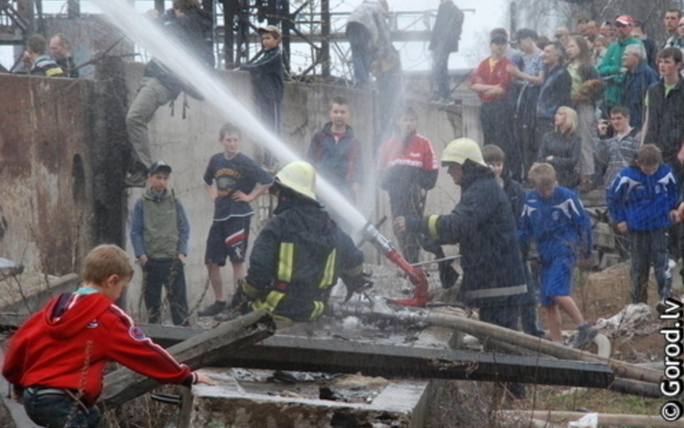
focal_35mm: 208
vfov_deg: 6.3
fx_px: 3868
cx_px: 343
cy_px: 202
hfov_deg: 10.1
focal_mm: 135
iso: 800
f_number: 16
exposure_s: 1/125
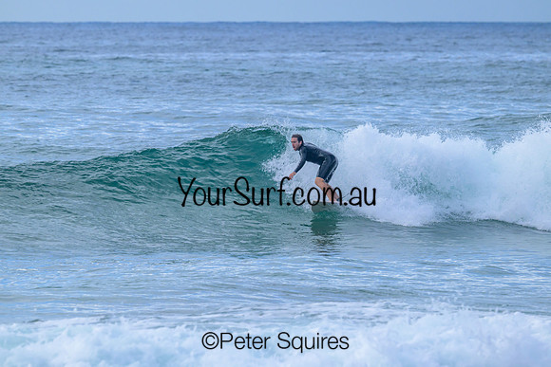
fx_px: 7368
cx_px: 276
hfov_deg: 4.3
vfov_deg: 2.9
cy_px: 184
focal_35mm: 481
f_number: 10
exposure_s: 1/2000
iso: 800
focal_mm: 470
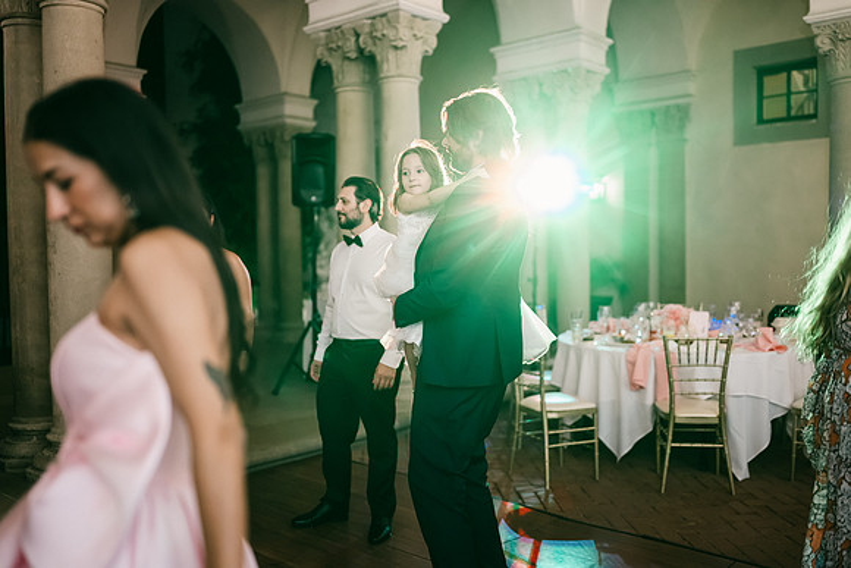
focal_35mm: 35
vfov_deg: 37.9
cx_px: 426
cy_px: 284
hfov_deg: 54.4
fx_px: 828
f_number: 1.2
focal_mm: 35
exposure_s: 1/125
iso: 3200
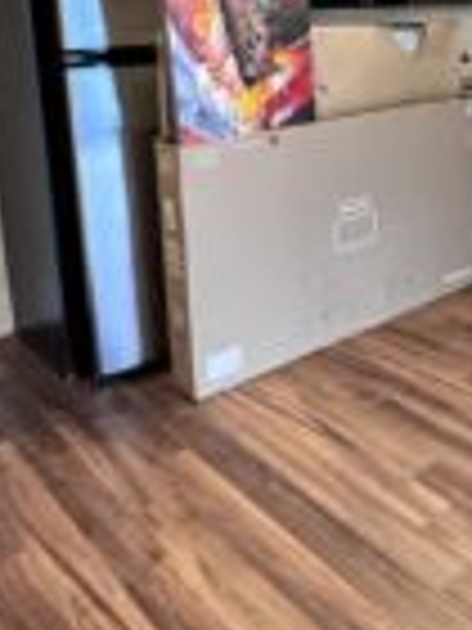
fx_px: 727
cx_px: 355
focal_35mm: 40
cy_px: 158
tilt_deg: -12.7
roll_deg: -0.9
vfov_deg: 45.2
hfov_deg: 35.2
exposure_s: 1/40
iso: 800
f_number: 2.2
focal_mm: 2.22
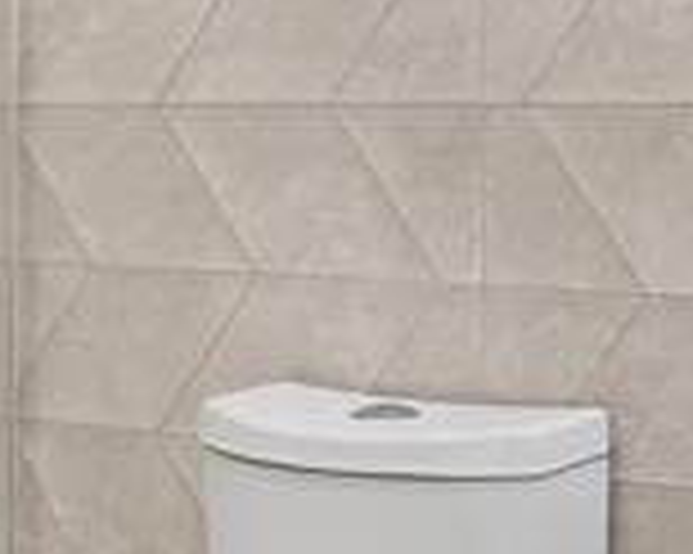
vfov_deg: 15.3
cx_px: 342
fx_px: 2050
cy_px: 158
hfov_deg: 19.2
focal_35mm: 100
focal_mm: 16
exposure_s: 1/25
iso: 400
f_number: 8
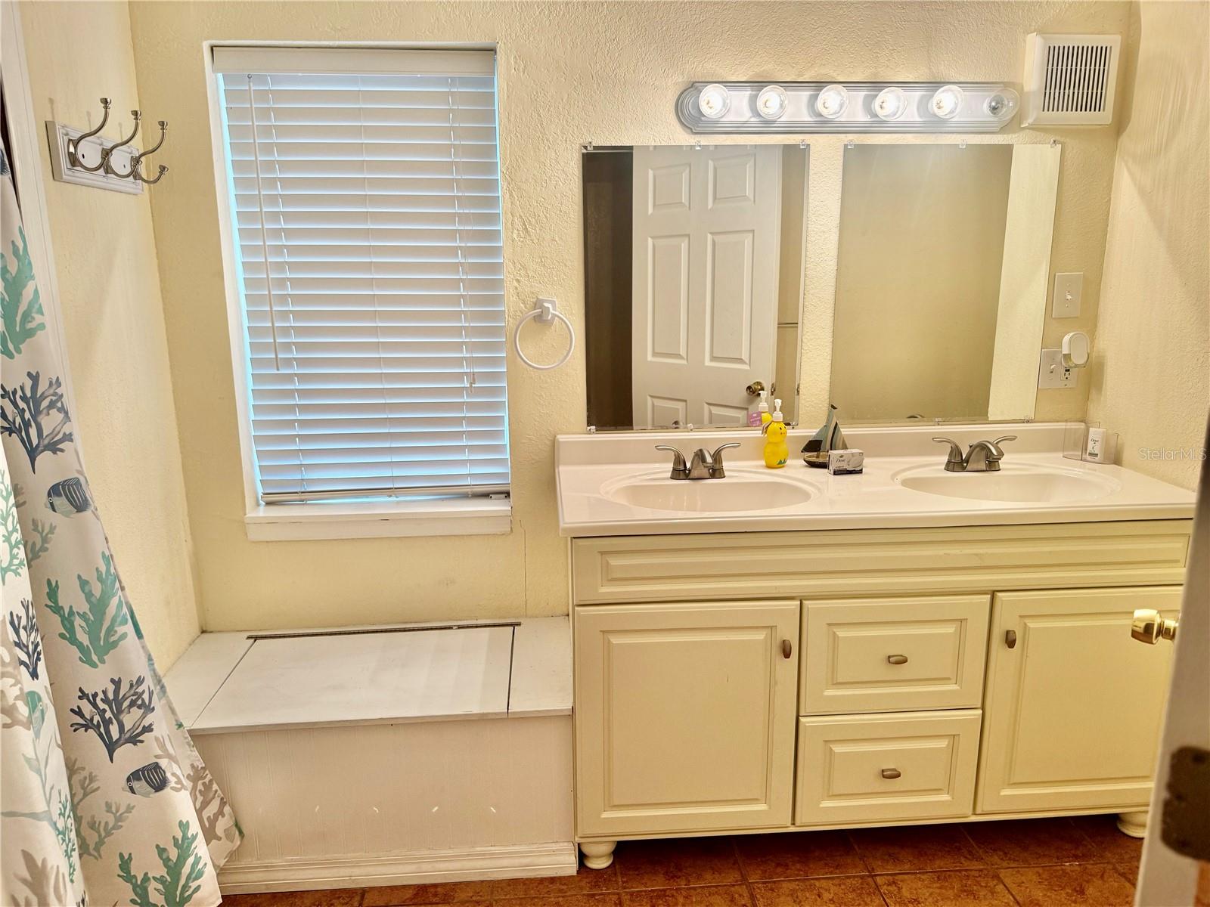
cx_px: 605
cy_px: 454
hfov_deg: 71.6
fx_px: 839
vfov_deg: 56.8
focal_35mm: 24
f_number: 1.78
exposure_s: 1/120
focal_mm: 6.76
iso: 125
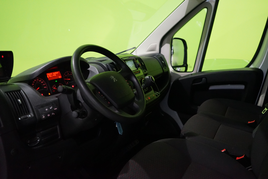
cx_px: 134
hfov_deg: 57.2
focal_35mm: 33
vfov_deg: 40.0
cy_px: 90
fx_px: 246
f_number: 4
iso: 6400
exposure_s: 1/160
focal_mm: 33
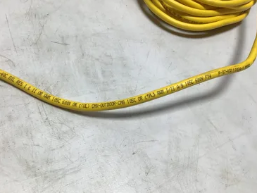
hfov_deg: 53.9
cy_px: 99
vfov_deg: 41.8
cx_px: 126
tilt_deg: -55.4
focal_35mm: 34
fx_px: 253
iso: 25
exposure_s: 1/185
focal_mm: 3.3
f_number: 2.4
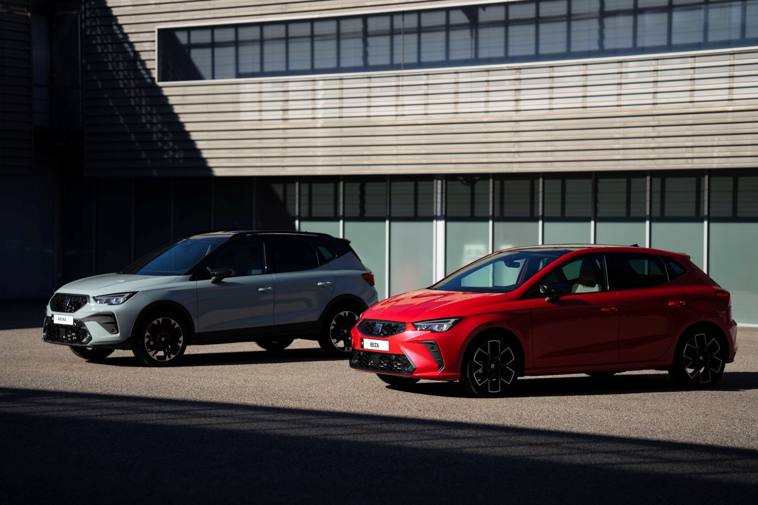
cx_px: 363
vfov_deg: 15.2
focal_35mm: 90
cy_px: 252
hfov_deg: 22.6
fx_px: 1895
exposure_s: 1/2500
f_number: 2
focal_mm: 85
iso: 50
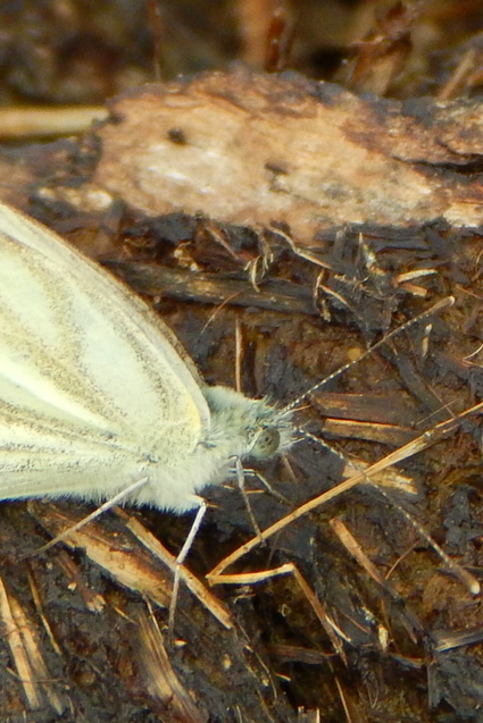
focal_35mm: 348
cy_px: 361
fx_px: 6999
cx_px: 63
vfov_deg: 5.9
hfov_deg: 3.9
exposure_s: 1/250
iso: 250
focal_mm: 44.9
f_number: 5.6
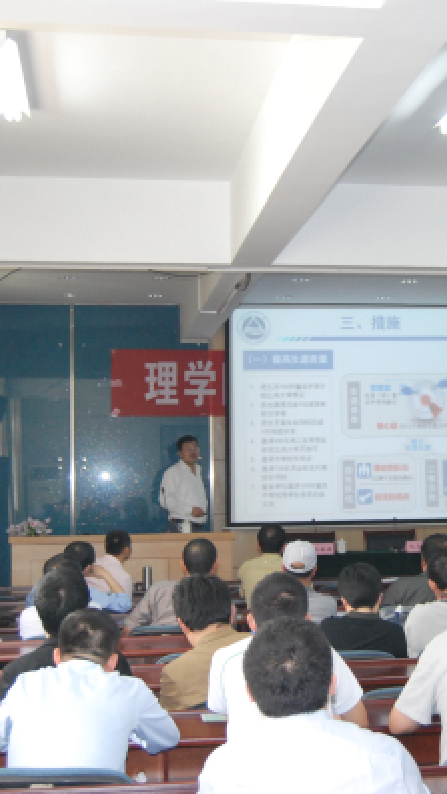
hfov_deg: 19.2
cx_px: 357
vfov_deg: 33.8
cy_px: 399
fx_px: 1305
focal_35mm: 62
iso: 800
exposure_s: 1/60
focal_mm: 26
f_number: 5
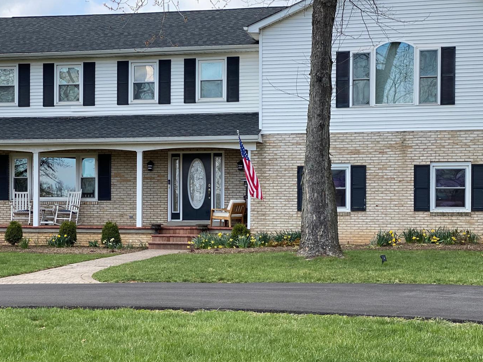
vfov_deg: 18.9
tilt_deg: -0.4
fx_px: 1088
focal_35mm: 78
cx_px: 184
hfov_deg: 25.0
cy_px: 223
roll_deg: -0.3
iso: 20
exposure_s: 1/432
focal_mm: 6
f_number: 2
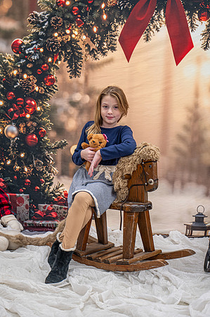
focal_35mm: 49
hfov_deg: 27.5
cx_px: 105
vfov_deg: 40.4
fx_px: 430
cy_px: 158
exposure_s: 1/80
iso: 800
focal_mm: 49
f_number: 4.5
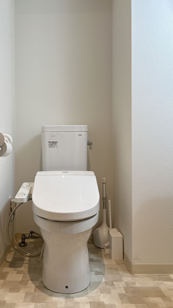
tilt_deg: +1.0
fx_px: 237
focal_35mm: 29
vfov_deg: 66.1
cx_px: 58
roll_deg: +0.3
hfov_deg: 39.7
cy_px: 152
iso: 100
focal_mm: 5.7
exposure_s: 1/120
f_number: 1.5
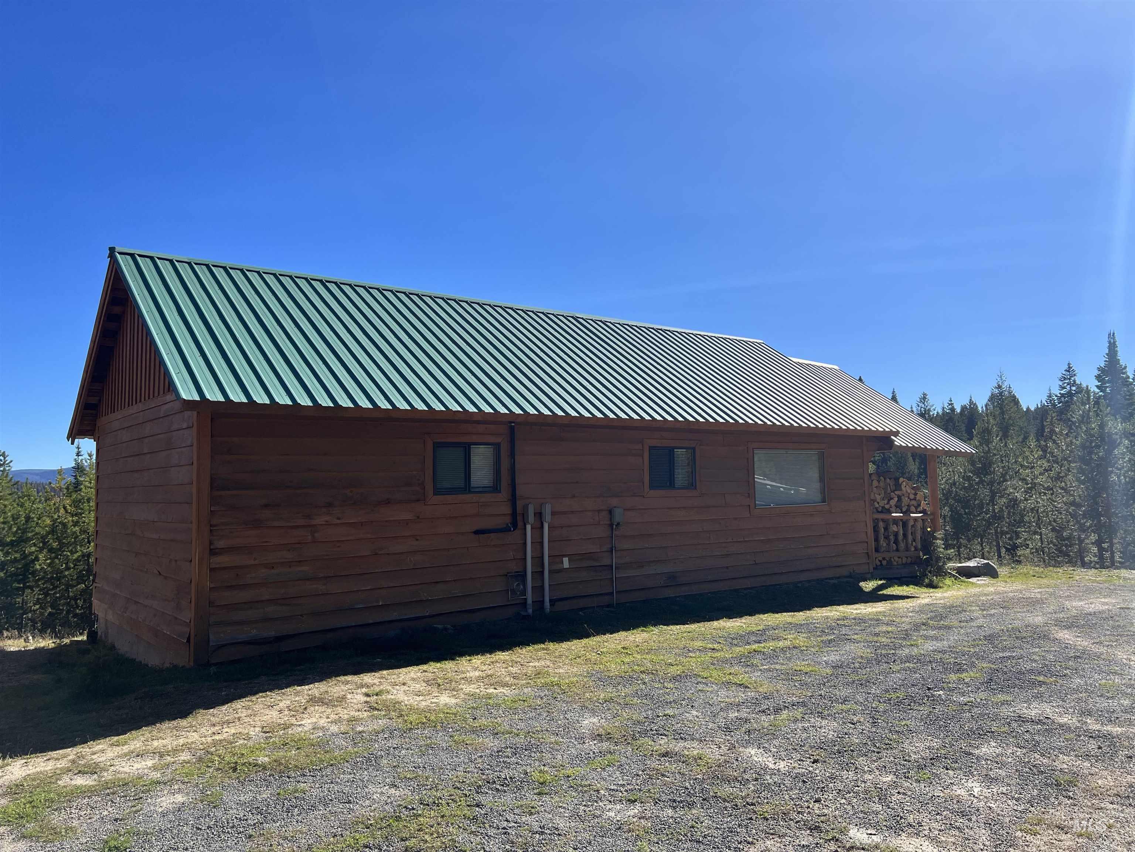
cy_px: 426
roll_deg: +1.7
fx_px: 852
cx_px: 568
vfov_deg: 53.1
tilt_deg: +4.2
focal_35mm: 26
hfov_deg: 67.3
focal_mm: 5.7
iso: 50
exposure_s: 1/4274
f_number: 1.5
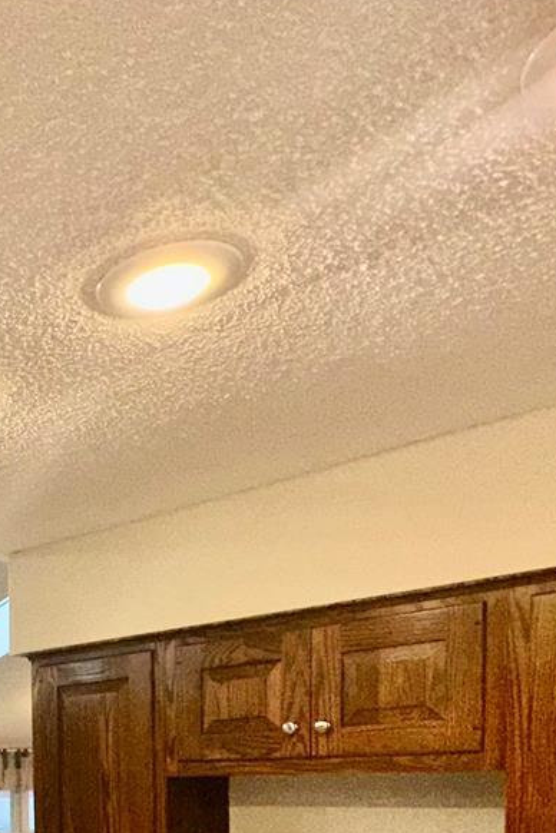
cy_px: 850
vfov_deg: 41.5
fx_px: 927
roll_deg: +1.8
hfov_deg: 27.5
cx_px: -179
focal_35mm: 40
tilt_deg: -4.5
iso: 64
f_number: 2.2
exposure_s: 1/122
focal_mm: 2.22
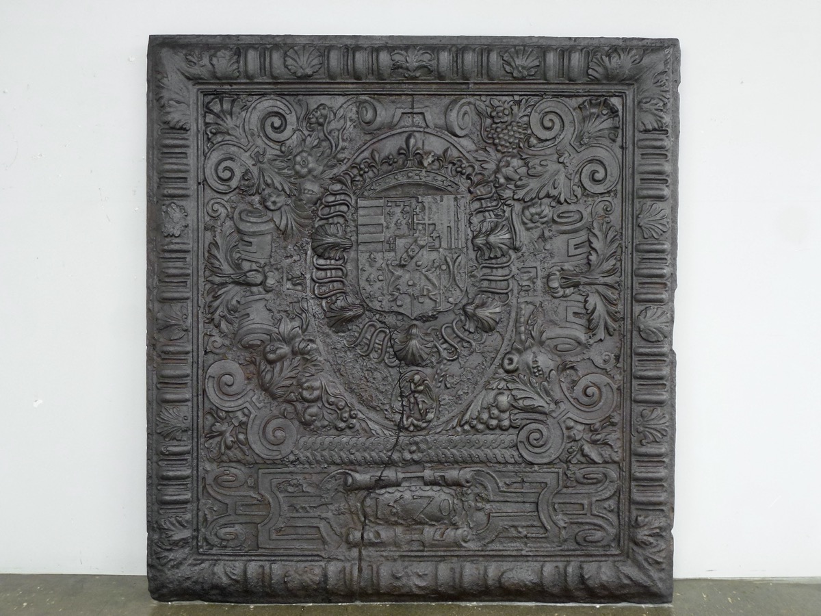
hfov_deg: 55.4
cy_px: 308
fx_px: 783
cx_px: 410
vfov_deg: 42.9
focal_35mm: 33
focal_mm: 5.9
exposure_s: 1/60
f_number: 3.6
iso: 200
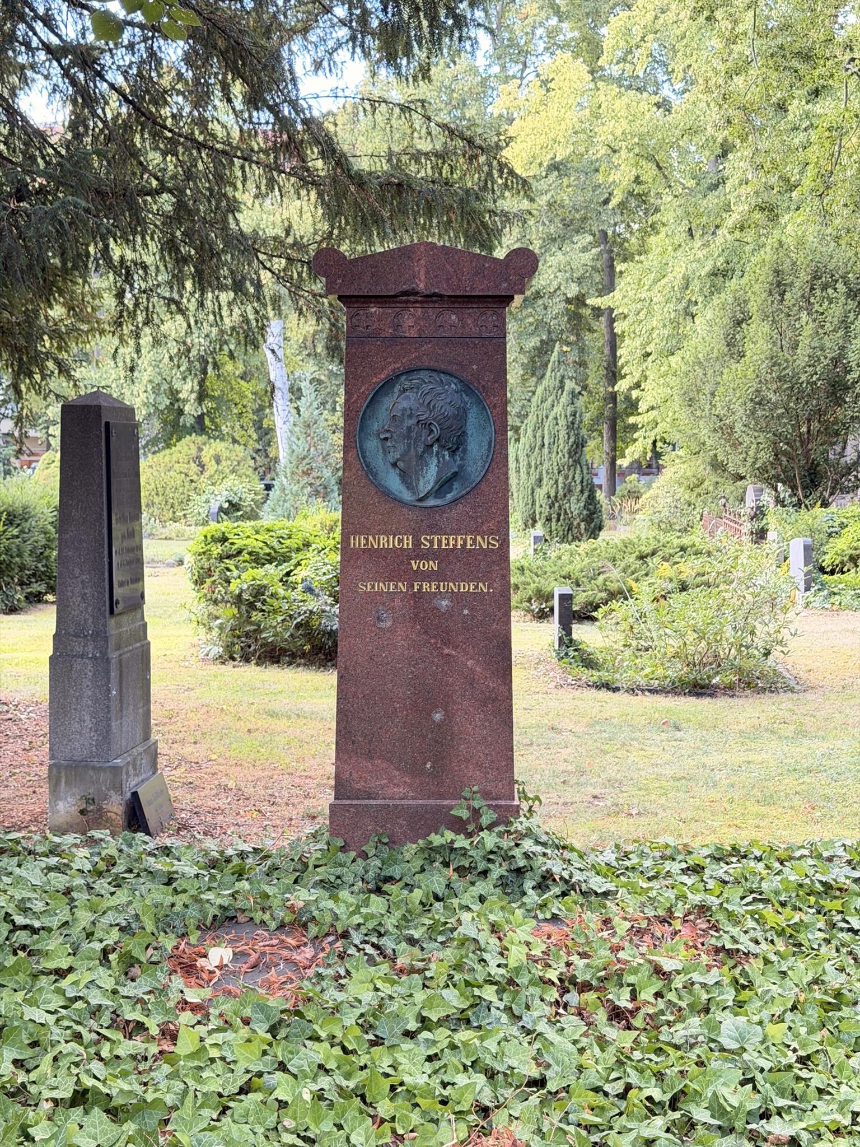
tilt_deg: -4.9
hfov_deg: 30.3
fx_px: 1590
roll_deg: +0.2
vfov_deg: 39.7
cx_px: 430
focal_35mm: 48
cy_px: 574
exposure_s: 1/67
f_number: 1.78
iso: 100
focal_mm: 6.76
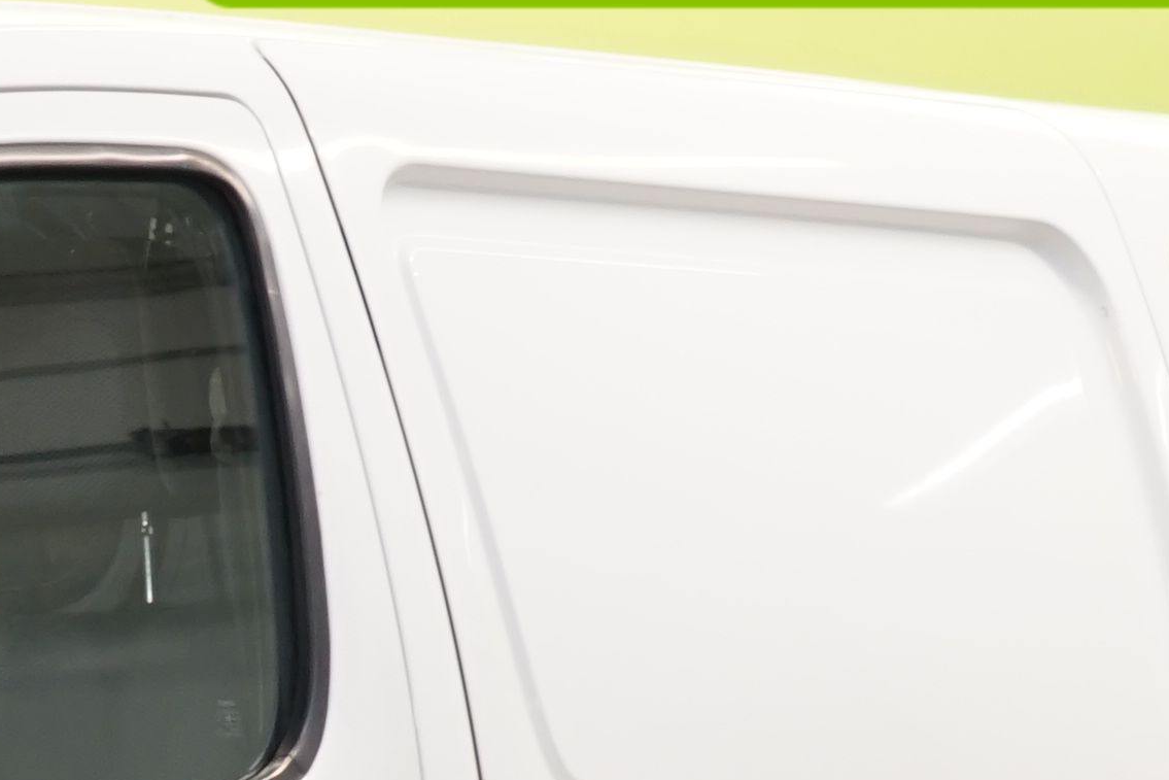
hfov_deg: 5.5
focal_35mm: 370
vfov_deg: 3.7
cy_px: 1339
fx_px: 12015
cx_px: -583
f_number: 5.6
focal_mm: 70
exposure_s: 1/25
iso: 400
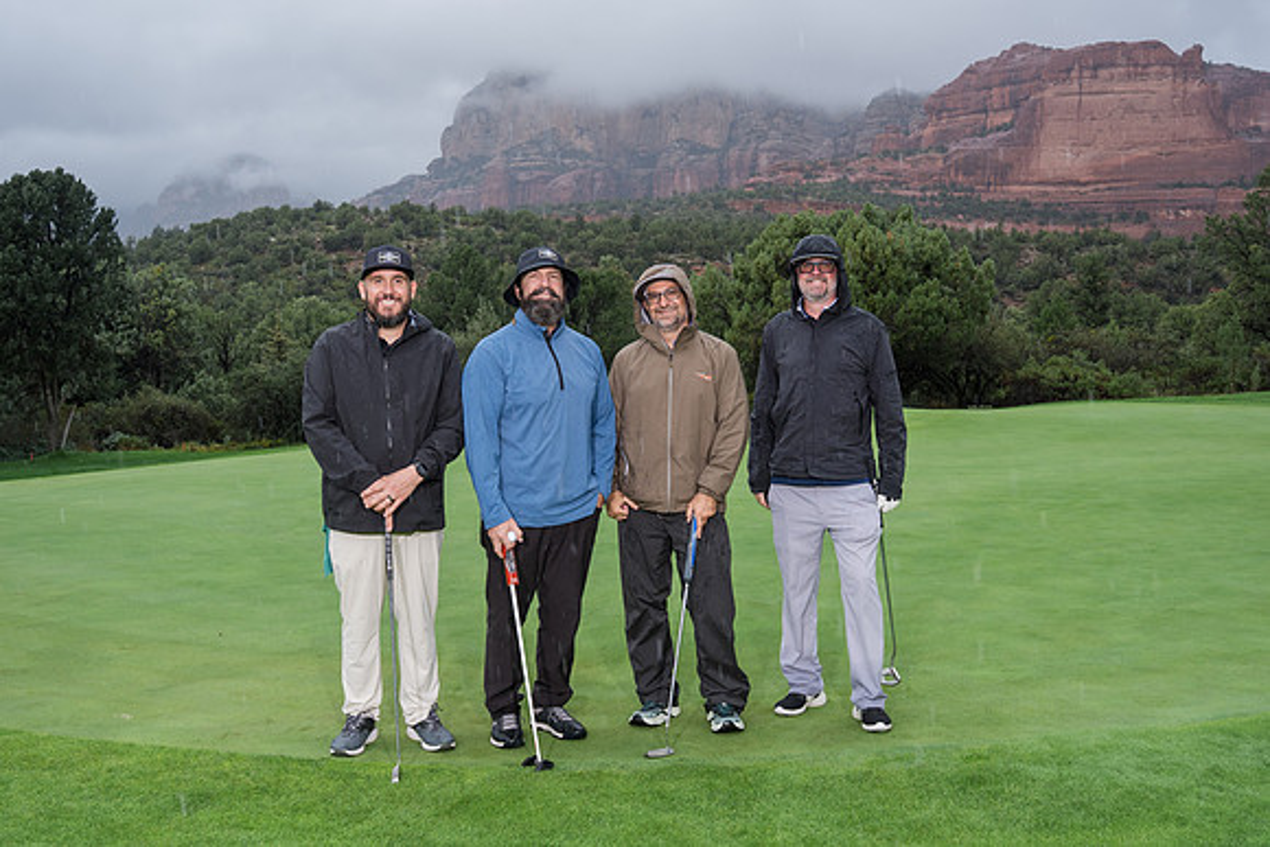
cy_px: 439
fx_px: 1117
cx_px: 644
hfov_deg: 59.2
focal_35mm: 32
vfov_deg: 41.5
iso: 320
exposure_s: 1/400
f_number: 5
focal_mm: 24
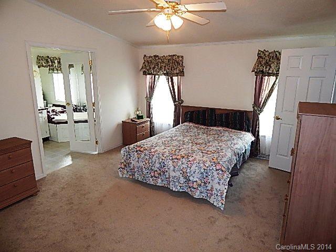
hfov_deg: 73.9
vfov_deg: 58.9
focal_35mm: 23
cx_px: 168
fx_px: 223
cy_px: 126
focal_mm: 4
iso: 125
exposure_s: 1/40
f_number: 3
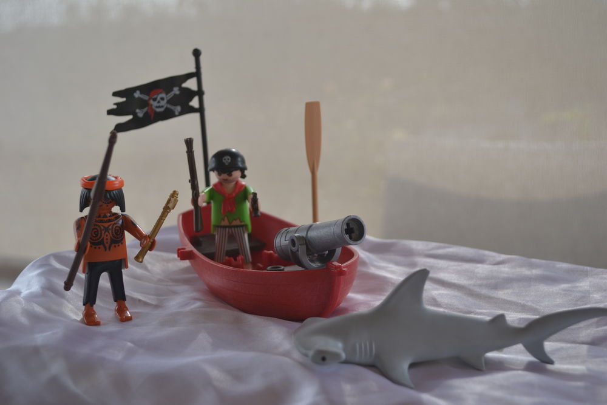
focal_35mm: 48
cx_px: 304
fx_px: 809
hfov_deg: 41.1
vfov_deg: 28.1
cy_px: 202
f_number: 4.8
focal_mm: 32
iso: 160
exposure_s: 1/125
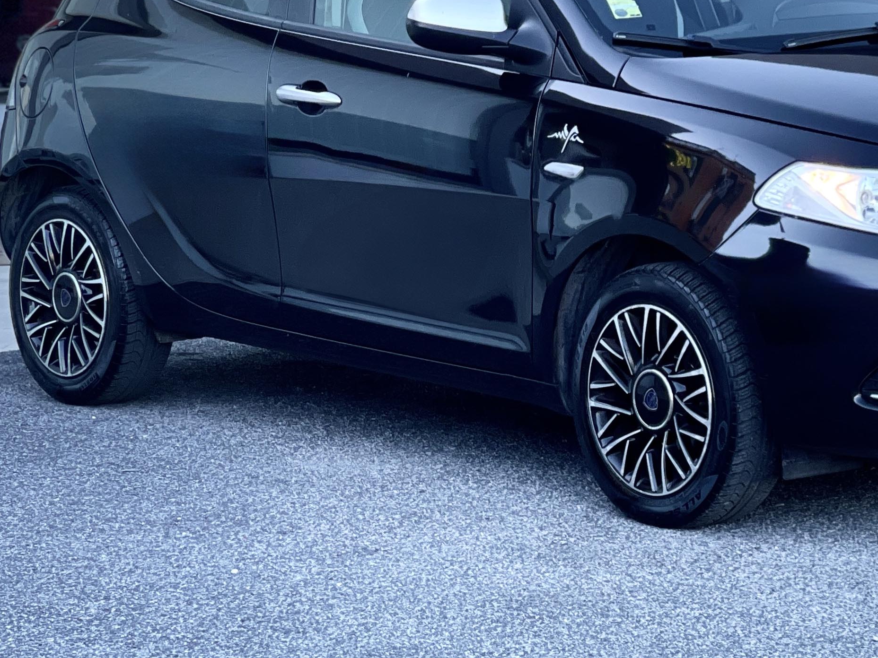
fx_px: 3526
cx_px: 665
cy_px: 202
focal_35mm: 139
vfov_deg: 10.7
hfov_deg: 14.1
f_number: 2.2
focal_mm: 7.5
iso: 50
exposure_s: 1/121
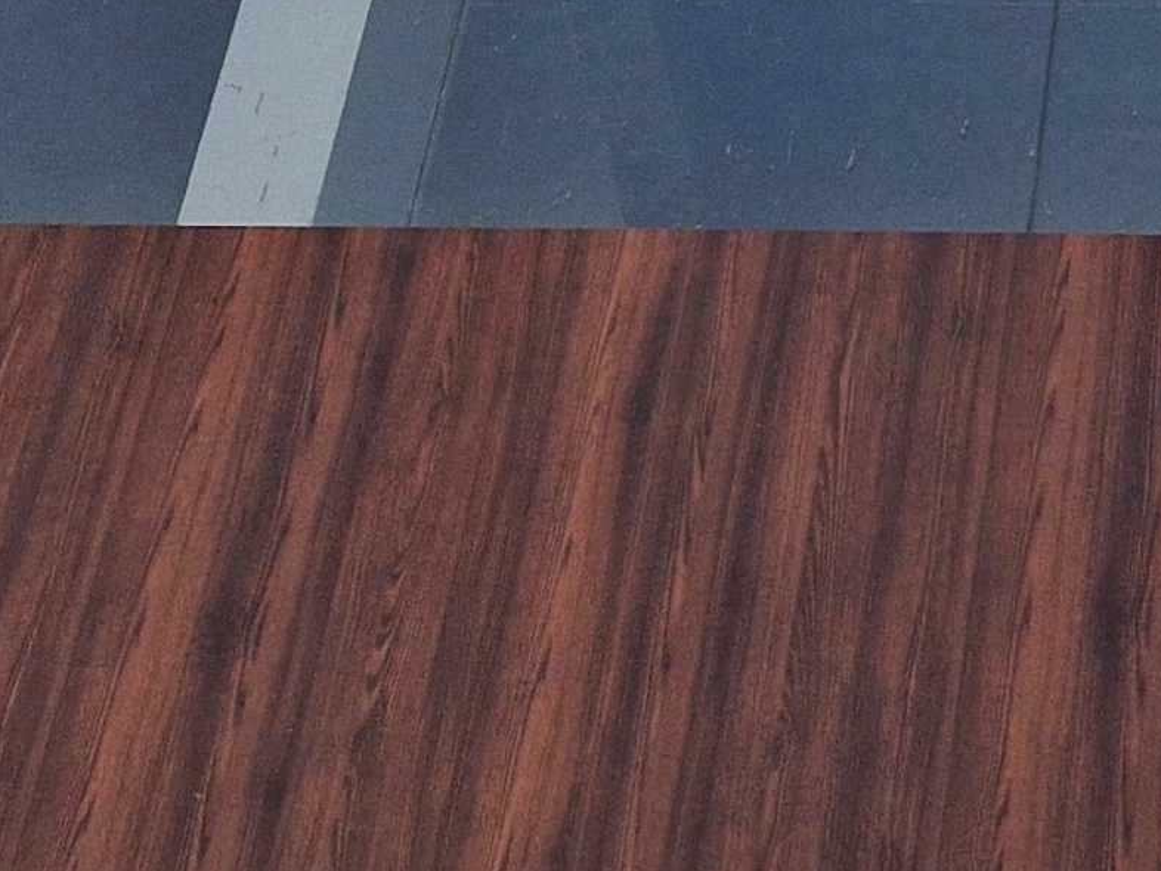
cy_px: -1035
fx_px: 3925
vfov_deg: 11.1
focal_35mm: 117
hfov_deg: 15.9
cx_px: 1557
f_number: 1.8
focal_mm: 5.54
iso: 50
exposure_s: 1/1264
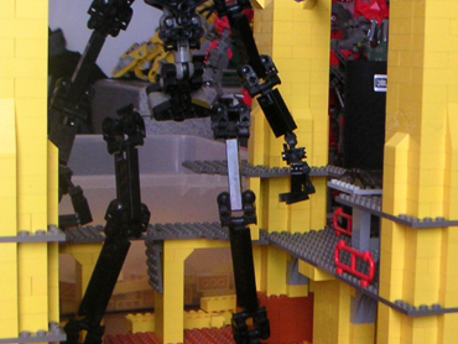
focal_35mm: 80
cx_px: 371
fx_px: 1059
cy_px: 173
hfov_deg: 24.0
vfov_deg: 18.5
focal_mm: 5.7
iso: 100
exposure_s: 1/20
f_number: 2.8
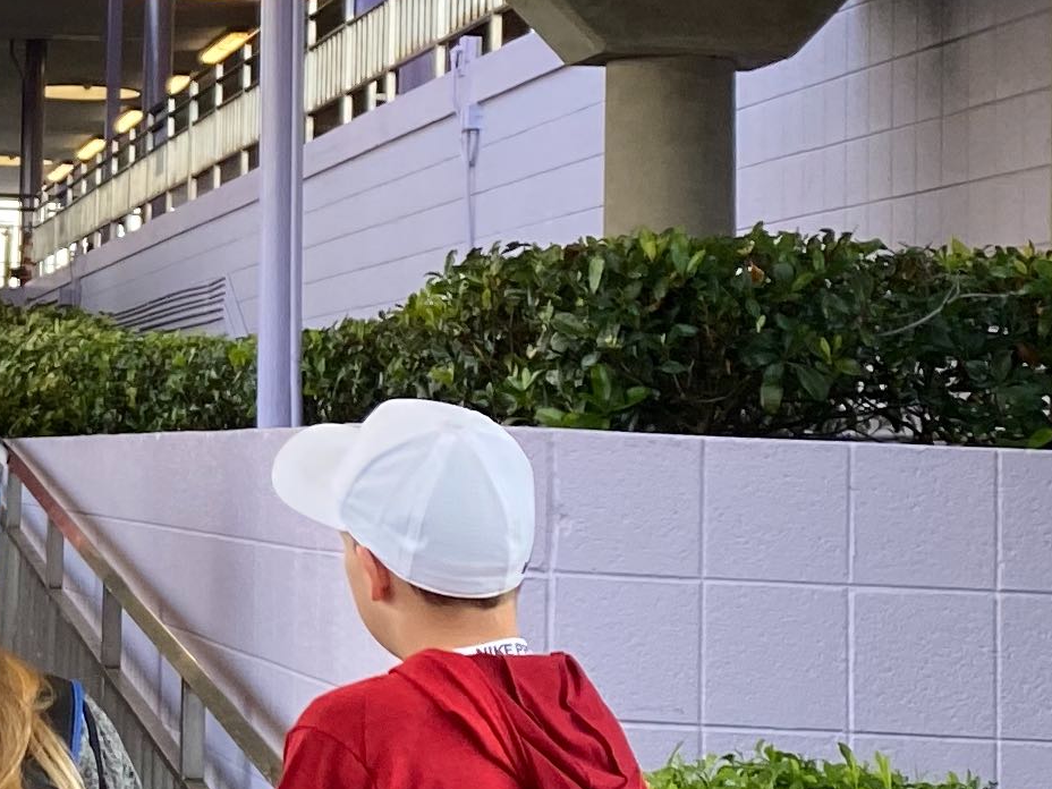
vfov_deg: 13.0
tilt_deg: +5.0
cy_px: 125
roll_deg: -3.4
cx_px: -391
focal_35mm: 113
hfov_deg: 16.3
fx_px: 3434
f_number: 1.8
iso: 80
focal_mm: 4.25
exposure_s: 1/121
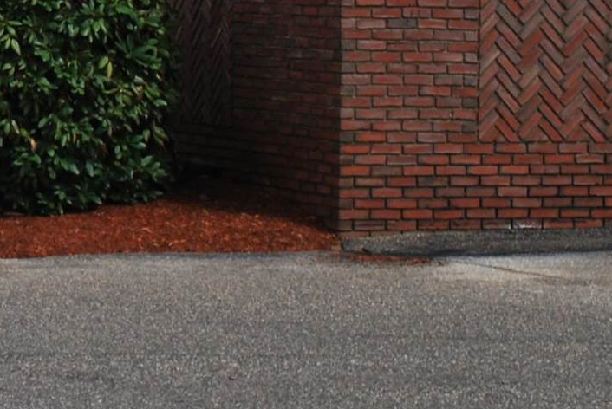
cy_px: -150
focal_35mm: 209
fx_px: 3556
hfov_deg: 9.3
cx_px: -591
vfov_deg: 6.5
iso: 100
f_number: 8
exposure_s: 1/250
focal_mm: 32
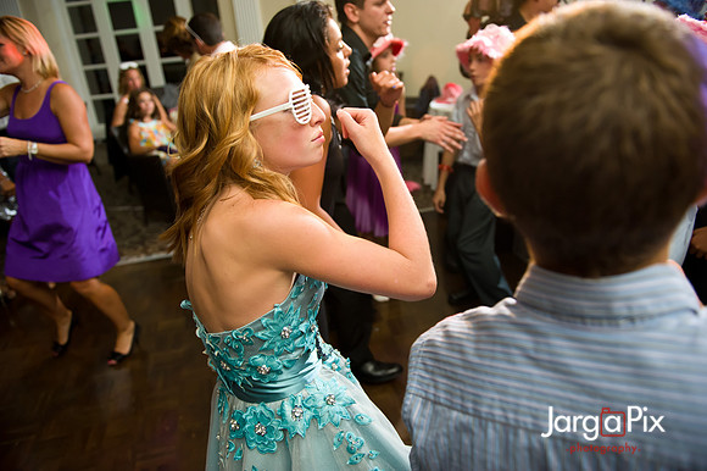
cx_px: 354
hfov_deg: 73.8
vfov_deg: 53.1
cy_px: 236
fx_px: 471
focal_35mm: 24
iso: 1600
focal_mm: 24
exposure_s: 1/125
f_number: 3.2
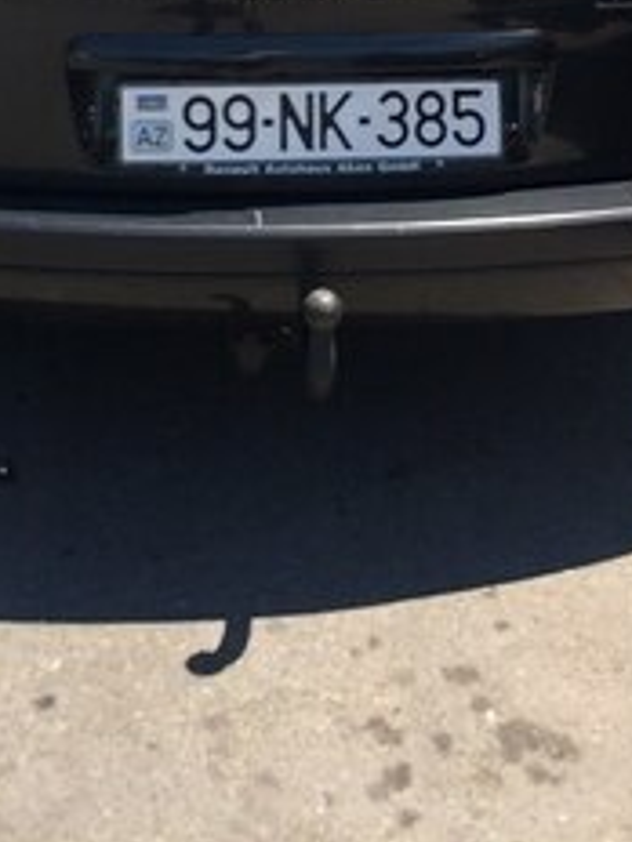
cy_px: -54
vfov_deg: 28.7
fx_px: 1509
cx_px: 251
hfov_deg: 23.6
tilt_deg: -15.8
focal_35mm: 62
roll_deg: +2.3
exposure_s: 1/993
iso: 32
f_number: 2.2
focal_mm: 4.15
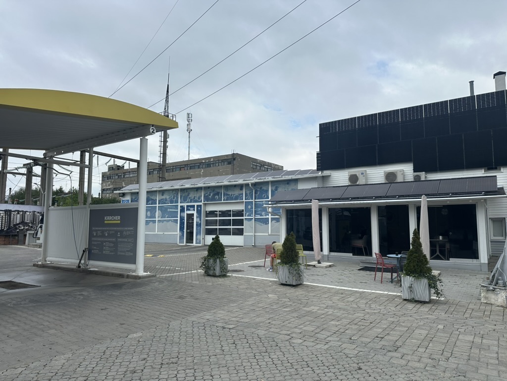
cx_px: 254
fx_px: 352
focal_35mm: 24
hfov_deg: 71.6
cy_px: 190
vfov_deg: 56.8
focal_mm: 6.86
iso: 80
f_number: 1.78
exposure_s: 1/4184
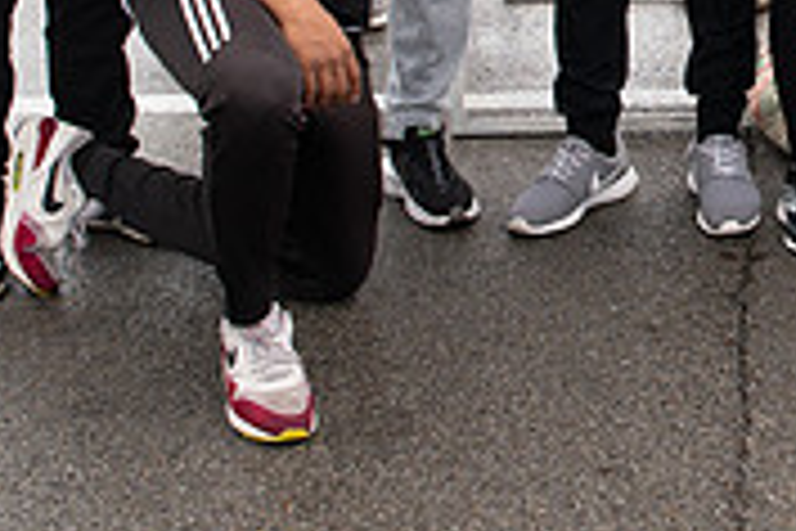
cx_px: 969
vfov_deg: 13.7
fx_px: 2100
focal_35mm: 95
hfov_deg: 20.1
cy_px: -225
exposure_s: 1/320
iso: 400
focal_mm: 24
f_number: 6.3
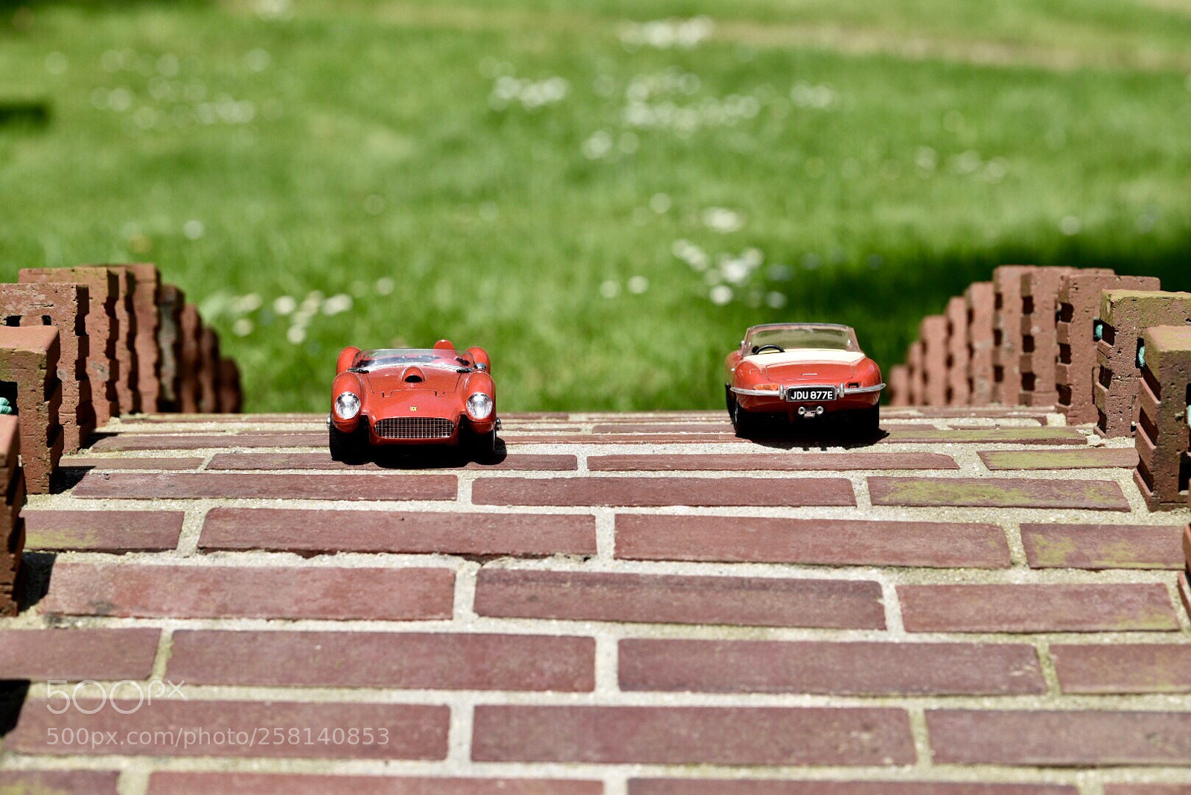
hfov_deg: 20.4
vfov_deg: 13.7
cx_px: 596
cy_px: 398
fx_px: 3308
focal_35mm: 100
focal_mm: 100
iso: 400
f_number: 6.3
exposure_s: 1/1250
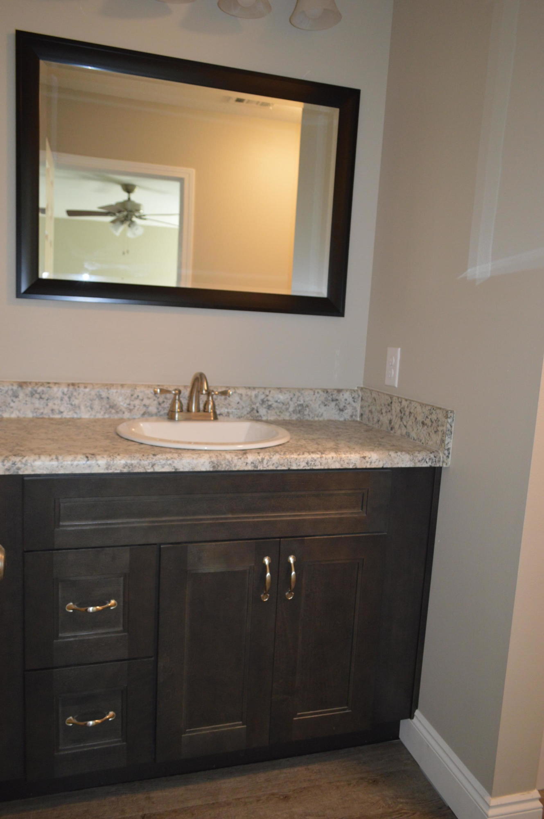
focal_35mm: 27
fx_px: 613
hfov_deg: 47.8
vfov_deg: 67.4
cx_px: 272
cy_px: 410
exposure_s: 1/60
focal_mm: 18
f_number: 3.5
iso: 900
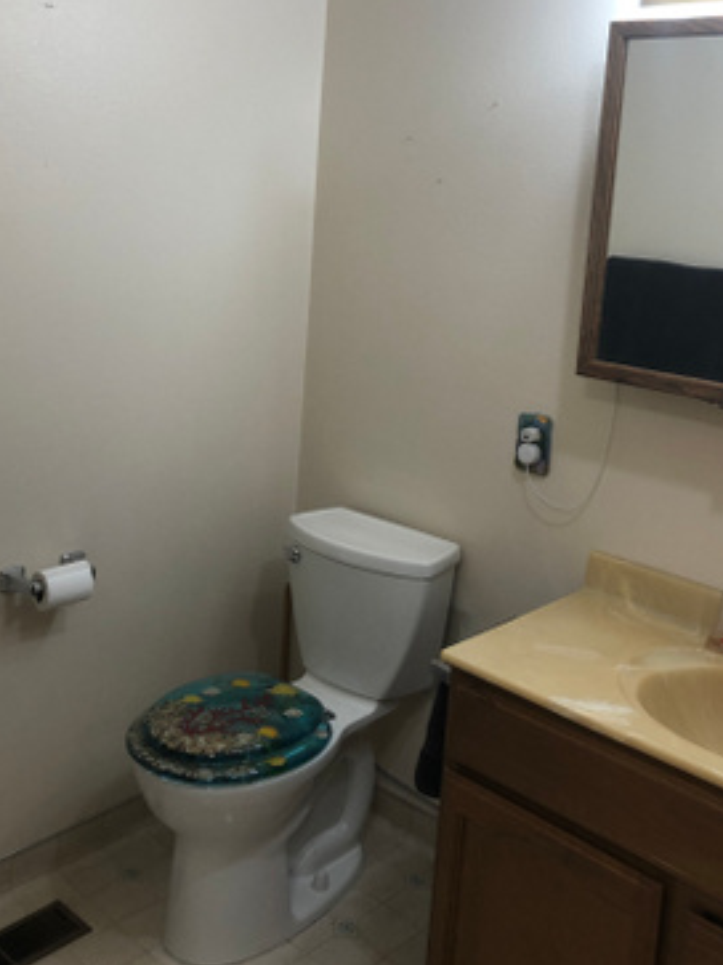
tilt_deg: -7.1
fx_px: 1031
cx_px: 388
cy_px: 359
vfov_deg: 49.6
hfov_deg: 38.6
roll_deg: -4.4
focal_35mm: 37
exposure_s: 1/40
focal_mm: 3.99
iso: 25
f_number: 1.8
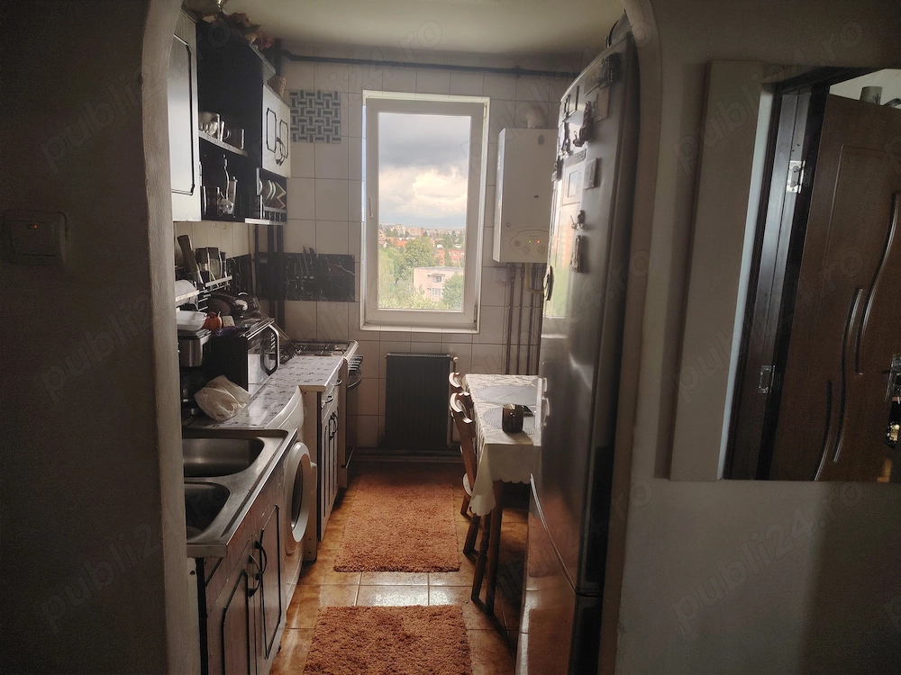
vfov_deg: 56.8
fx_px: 625
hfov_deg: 71.6
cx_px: 450
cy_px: 338
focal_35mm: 24
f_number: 1.75
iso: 484
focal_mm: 5.25
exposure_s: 1/33.3
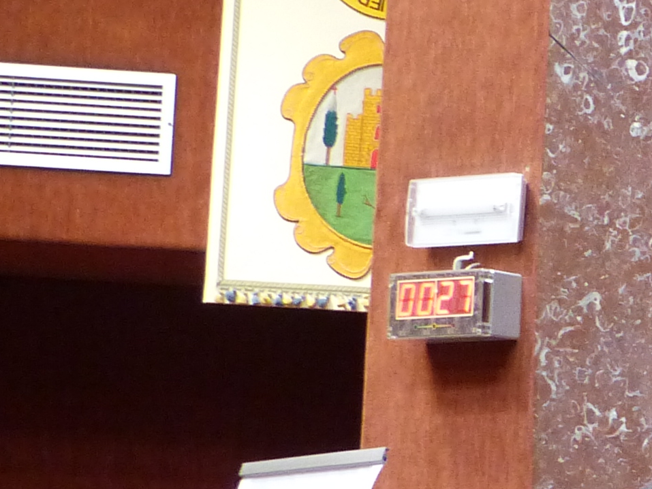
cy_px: 340
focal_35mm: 188
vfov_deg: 7.9
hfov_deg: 10.1
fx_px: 3541
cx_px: 1038
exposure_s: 1/15
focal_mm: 8.1
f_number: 2.8
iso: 400
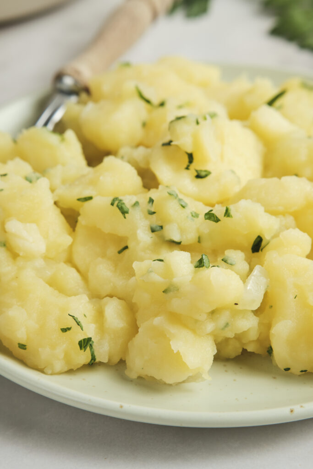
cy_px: 234
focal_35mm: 105
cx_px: 156
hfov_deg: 13.0
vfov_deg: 19.5
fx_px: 1369
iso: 200
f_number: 8
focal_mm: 70
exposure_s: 1/250
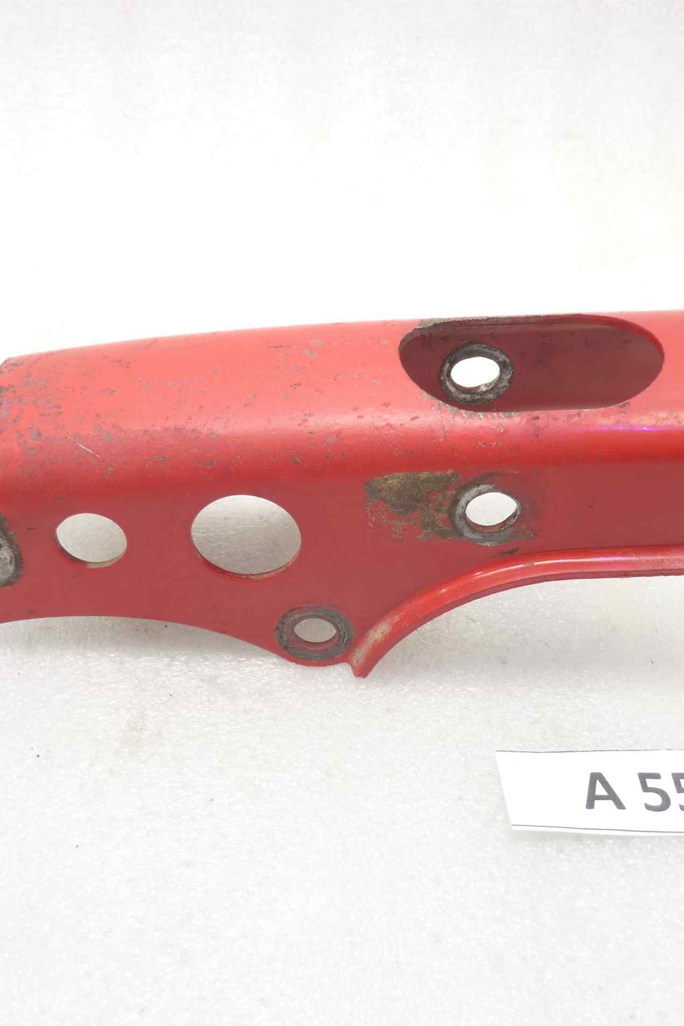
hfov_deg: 37.8
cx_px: 371
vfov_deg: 54.4
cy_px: 513
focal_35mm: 35
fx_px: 997
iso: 125
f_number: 3.3
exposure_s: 1/10
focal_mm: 4.1
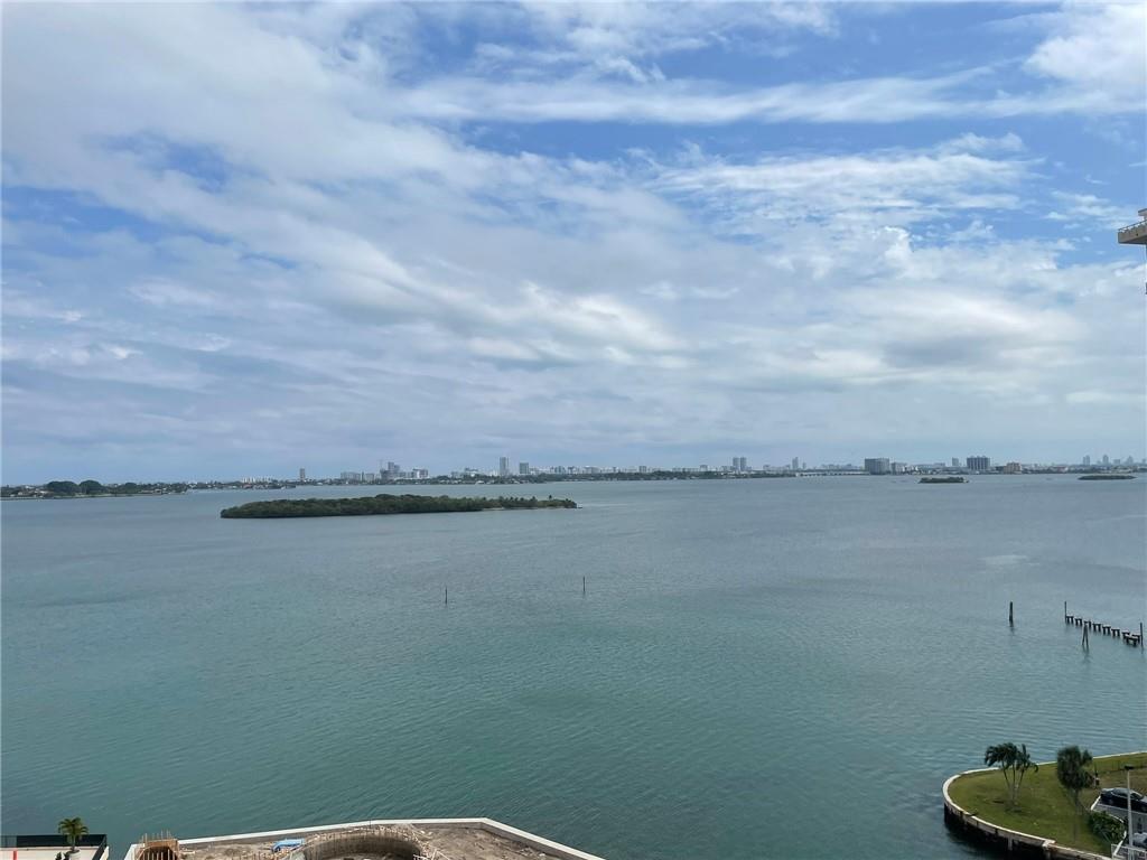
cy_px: 430
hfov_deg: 67.3
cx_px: 574
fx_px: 862
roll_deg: +1.8
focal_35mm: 26
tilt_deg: +3.7
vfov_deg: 53.1
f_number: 1.6
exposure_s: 1/9091
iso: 32
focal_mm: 4.2
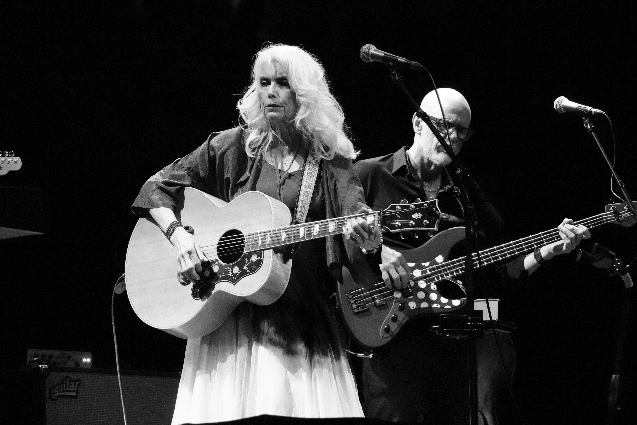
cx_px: 318
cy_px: 212
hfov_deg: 9.6
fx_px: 3786
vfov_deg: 6.4
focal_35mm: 214
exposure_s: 1/400
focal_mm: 78.39
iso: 6400
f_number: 4
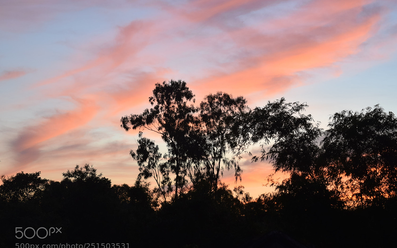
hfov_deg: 24.5
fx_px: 914
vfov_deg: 15.5
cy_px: 132
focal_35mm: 85
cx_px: 199
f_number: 5.6
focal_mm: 55
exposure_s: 1/30
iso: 400
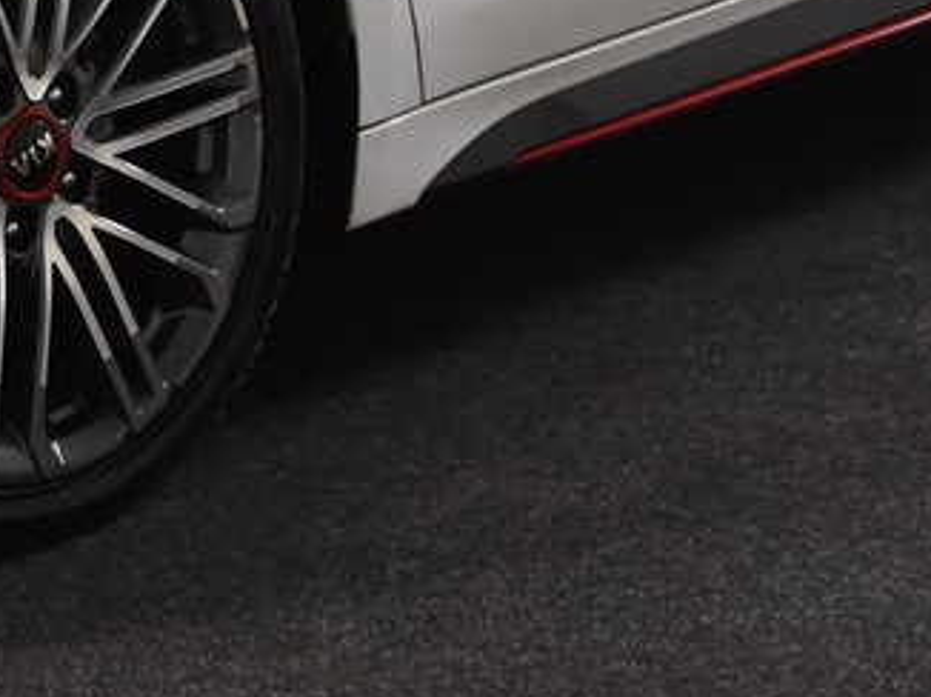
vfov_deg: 10.6
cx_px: -43
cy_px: -287
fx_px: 3655
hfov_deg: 14.2
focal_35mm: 136
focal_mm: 24
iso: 1600
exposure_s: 1/80
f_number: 4.5
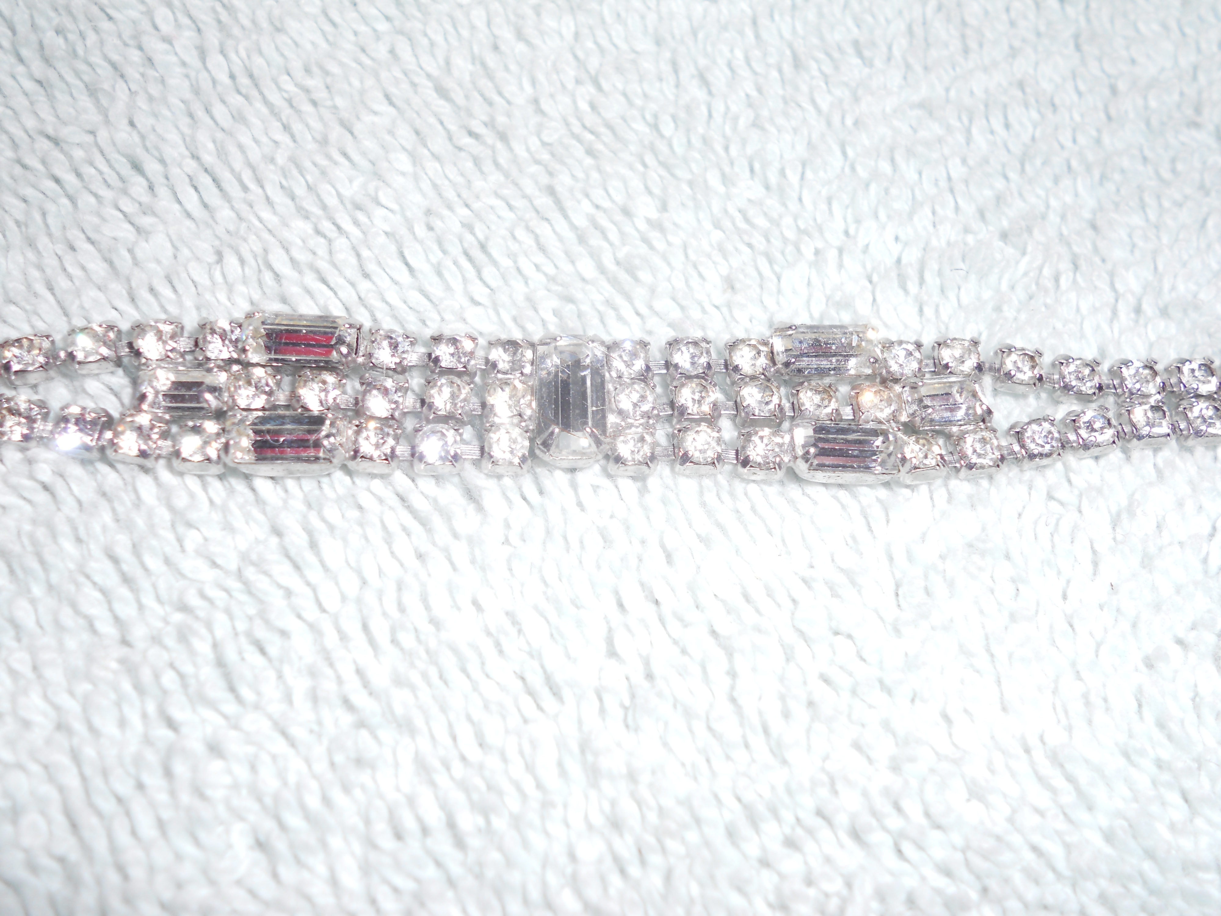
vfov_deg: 44.2
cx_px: 610
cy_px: 458
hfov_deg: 56.8
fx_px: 1129
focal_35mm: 32
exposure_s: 1/25
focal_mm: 5.8
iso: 80
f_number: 8.8
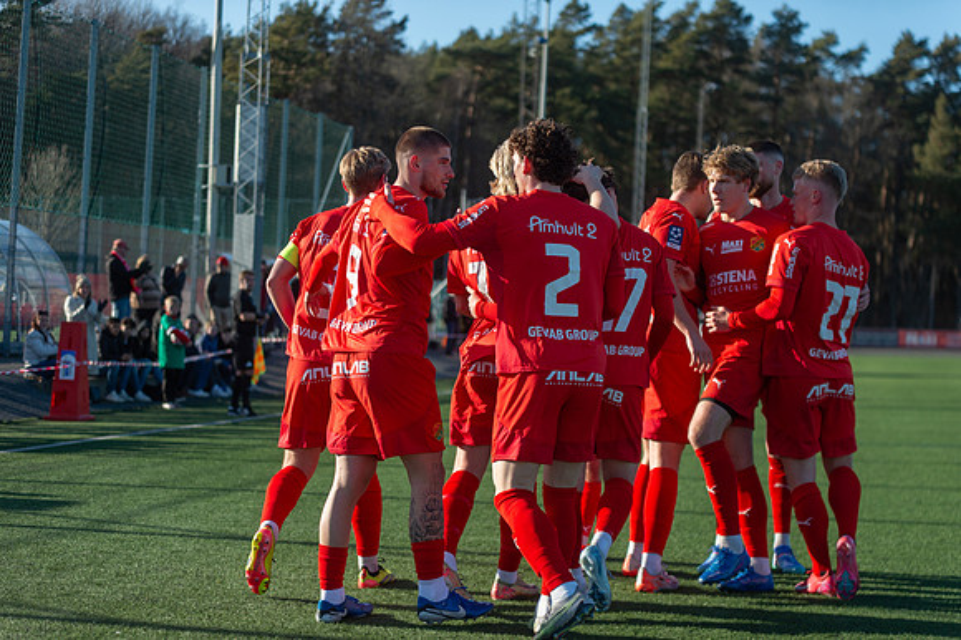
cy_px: 320
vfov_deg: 19.4
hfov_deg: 28.9
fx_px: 1867
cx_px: 480
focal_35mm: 70
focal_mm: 70
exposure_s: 1/1600
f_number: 3.2
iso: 125
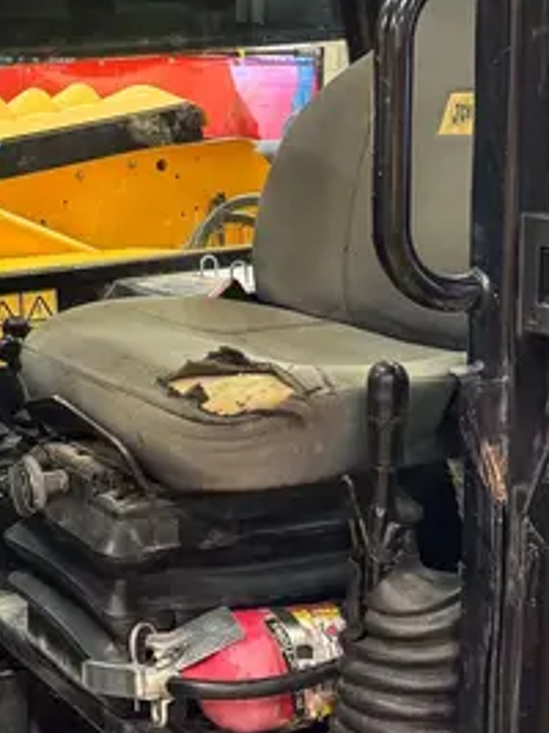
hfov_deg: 21.3
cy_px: 196
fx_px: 1397
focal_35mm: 66
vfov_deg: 29.0
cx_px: -30
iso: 500
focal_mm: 6.76
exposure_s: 1/60
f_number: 1.78
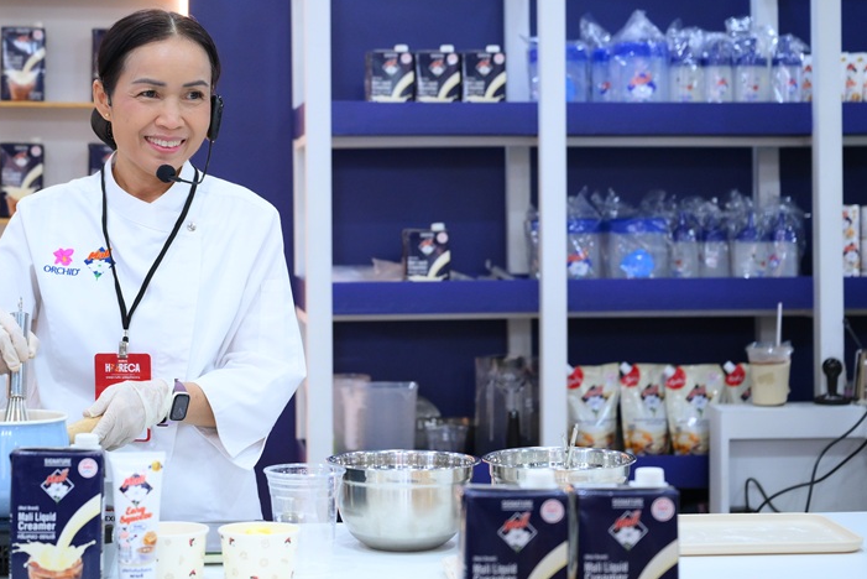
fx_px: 1855
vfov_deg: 17.7
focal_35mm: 77
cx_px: 348
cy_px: 200
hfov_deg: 26.3
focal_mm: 45
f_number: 2.8
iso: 1250
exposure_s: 1/200
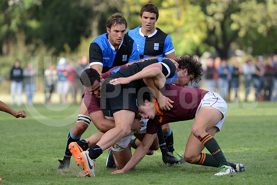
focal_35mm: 270
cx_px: 138
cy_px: 92
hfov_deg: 7.6
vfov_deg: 5.1
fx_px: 2078
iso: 800
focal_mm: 270
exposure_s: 1/800
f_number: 4
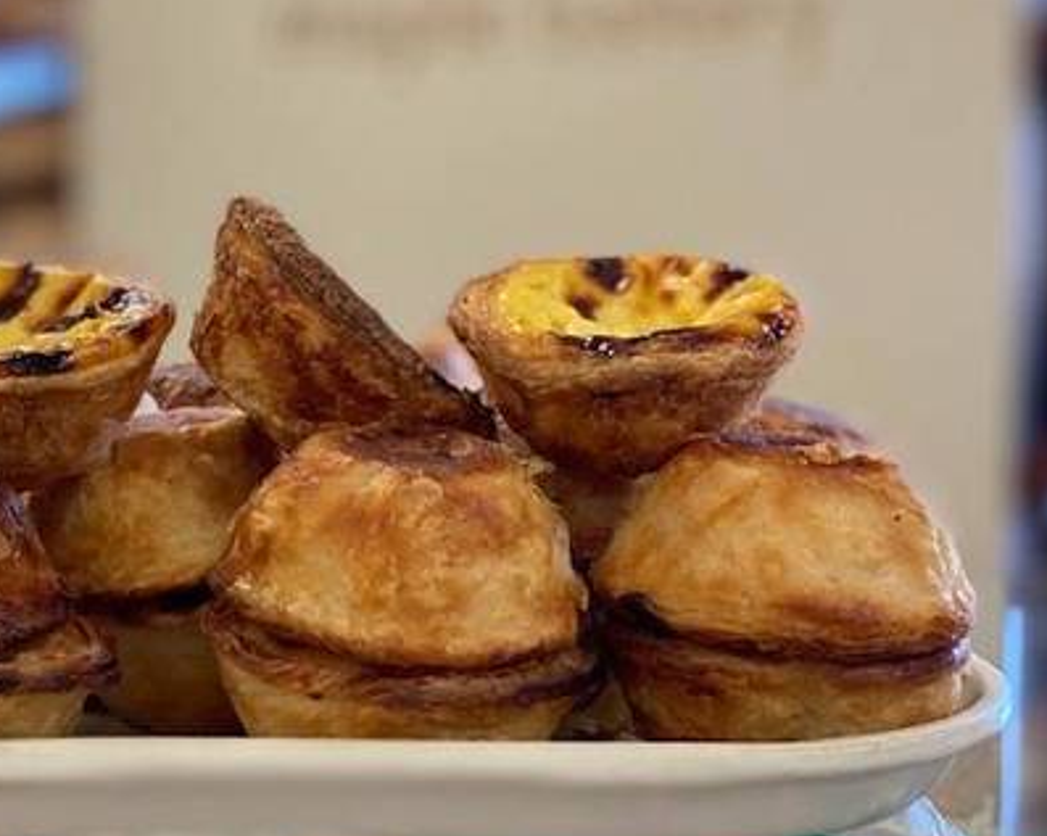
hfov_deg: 25.2
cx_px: 290
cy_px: 348
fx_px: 2322
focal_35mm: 75
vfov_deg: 20.4
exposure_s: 1/120
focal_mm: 6
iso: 160
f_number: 2
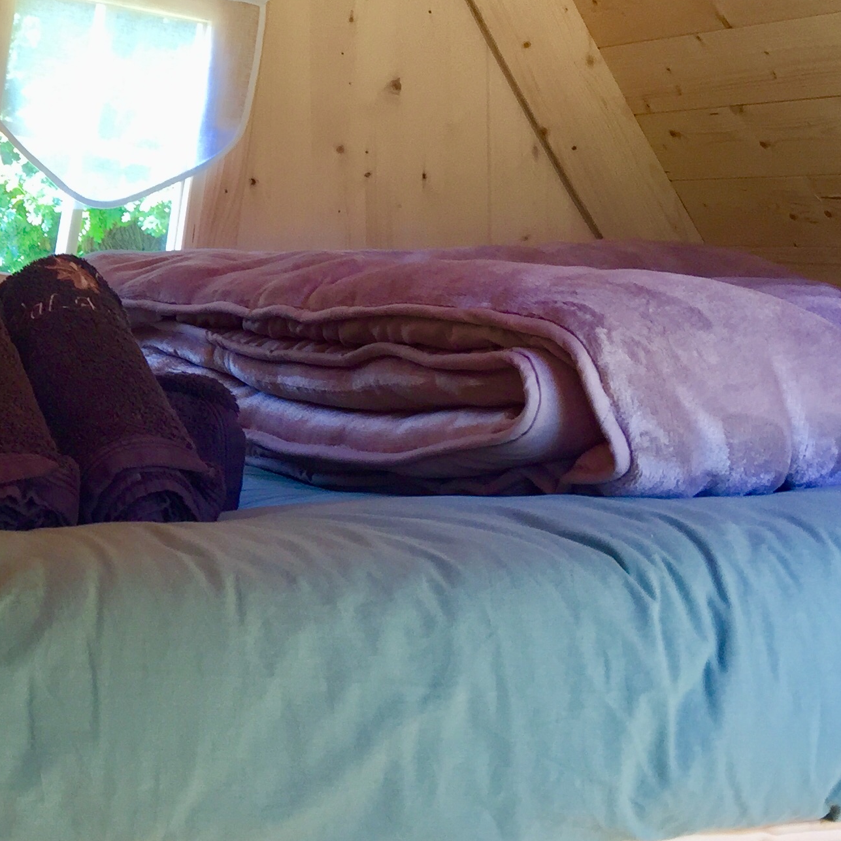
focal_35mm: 65
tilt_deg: -1.6
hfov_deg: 24.2
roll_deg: +0.6
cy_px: 275
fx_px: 1787
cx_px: -148
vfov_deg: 26.3
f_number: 2.2
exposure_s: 1/50
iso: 40
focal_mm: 4.15
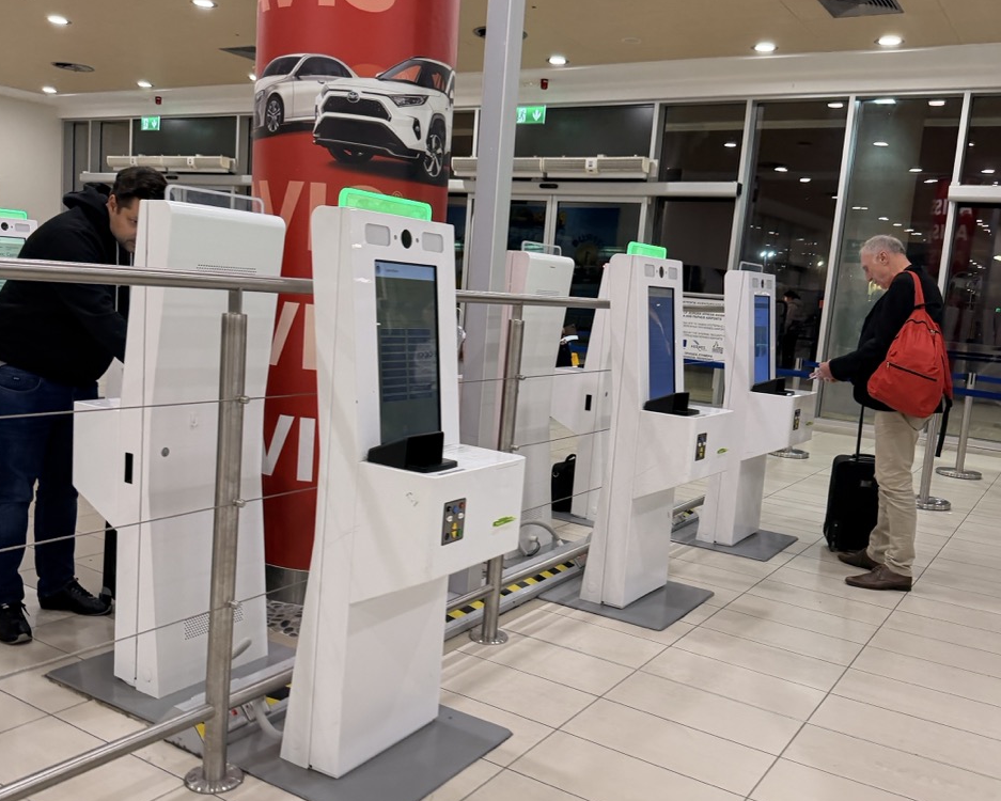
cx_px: 505
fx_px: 948
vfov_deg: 45.8
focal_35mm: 32
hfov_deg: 55.7
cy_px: 421
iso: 200
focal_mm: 6.76
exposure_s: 1/100
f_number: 1.78
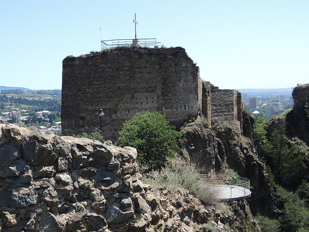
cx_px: 148
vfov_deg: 27.0
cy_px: 115
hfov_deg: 35.5
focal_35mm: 54
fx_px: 482
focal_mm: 6
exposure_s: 1/1250
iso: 80
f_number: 2.2
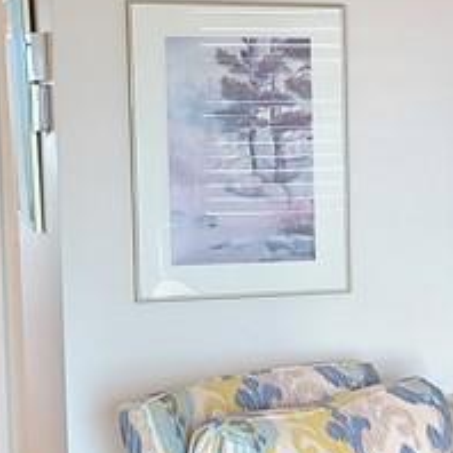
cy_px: 265
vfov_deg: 14.6
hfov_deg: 13.7
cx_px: 698
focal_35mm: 119
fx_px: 1762
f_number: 1.8
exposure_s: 1/39
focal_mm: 5.4
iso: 200
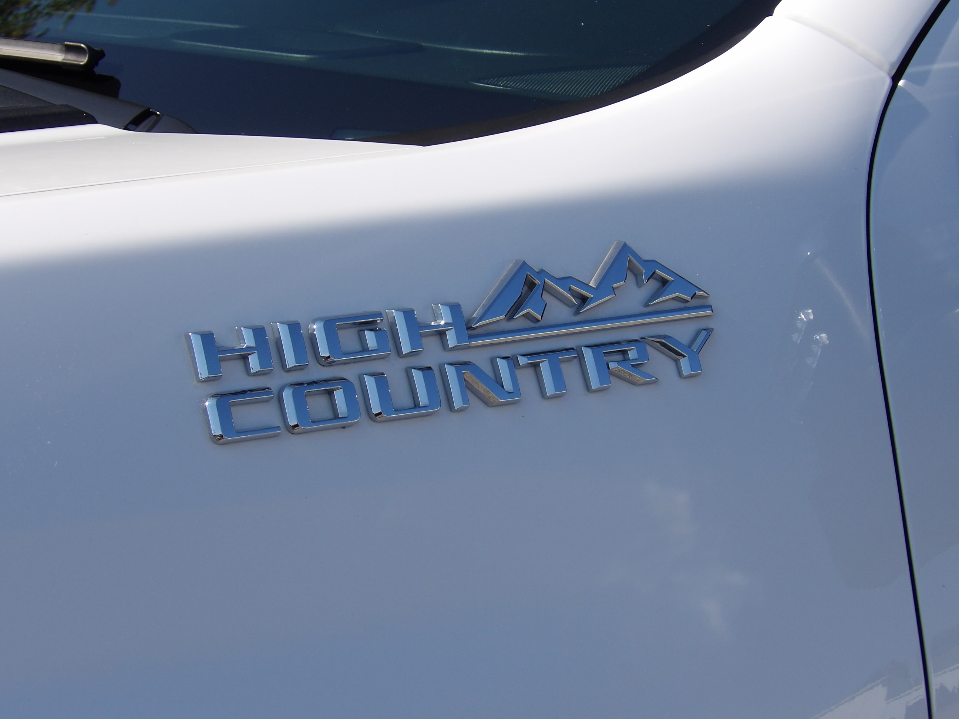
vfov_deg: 14.5
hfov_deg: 19.3
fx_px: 2826
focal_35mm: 102
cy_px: 360
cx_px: 480
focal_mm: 18.2
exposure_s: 1/739
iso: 100
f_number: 4.2
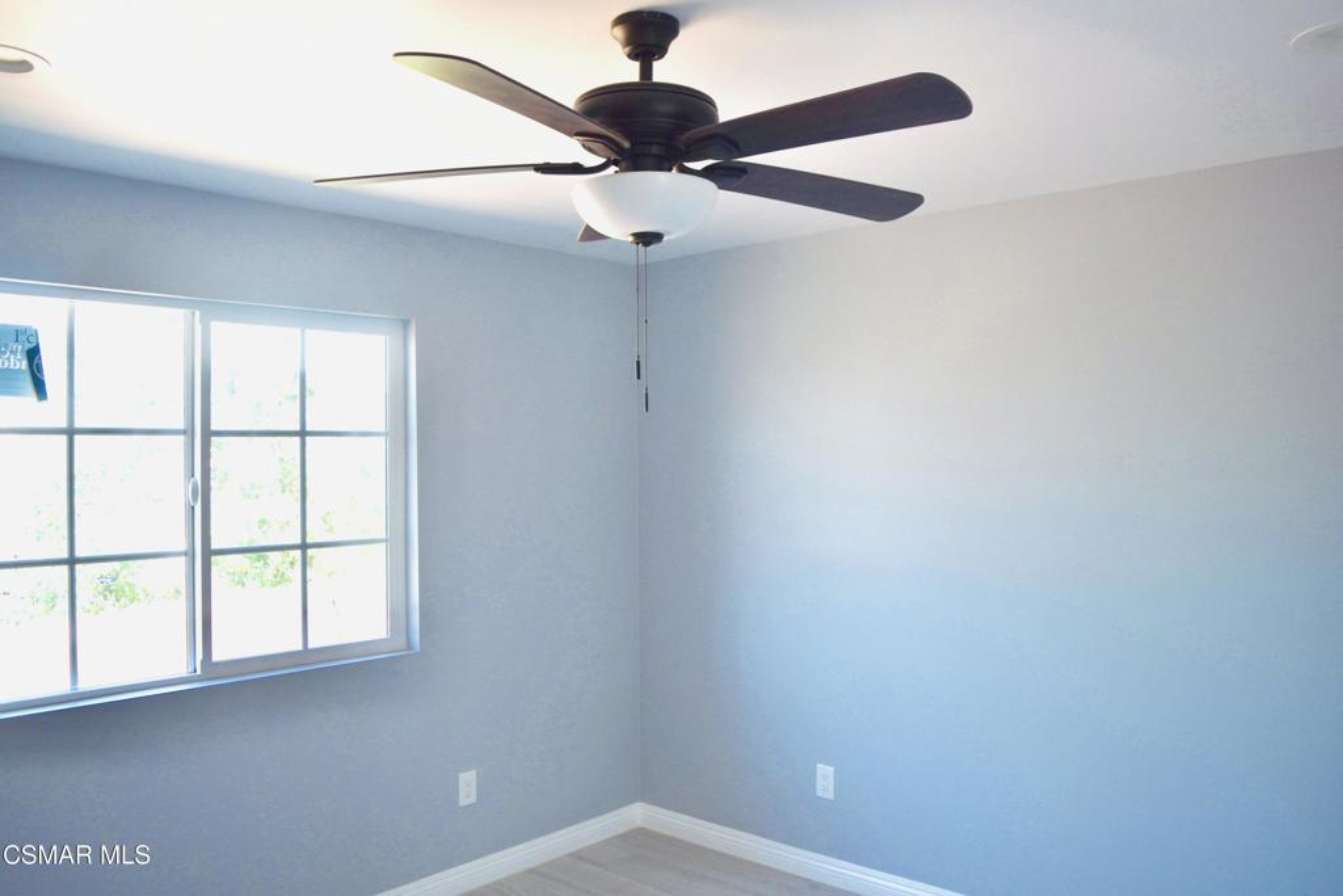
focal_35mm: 27
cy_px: 448
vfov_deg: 47.9
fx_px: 1007
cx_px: 672
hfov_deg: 67.4
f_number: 3.5
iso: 200
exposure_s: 1/125
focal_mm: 18
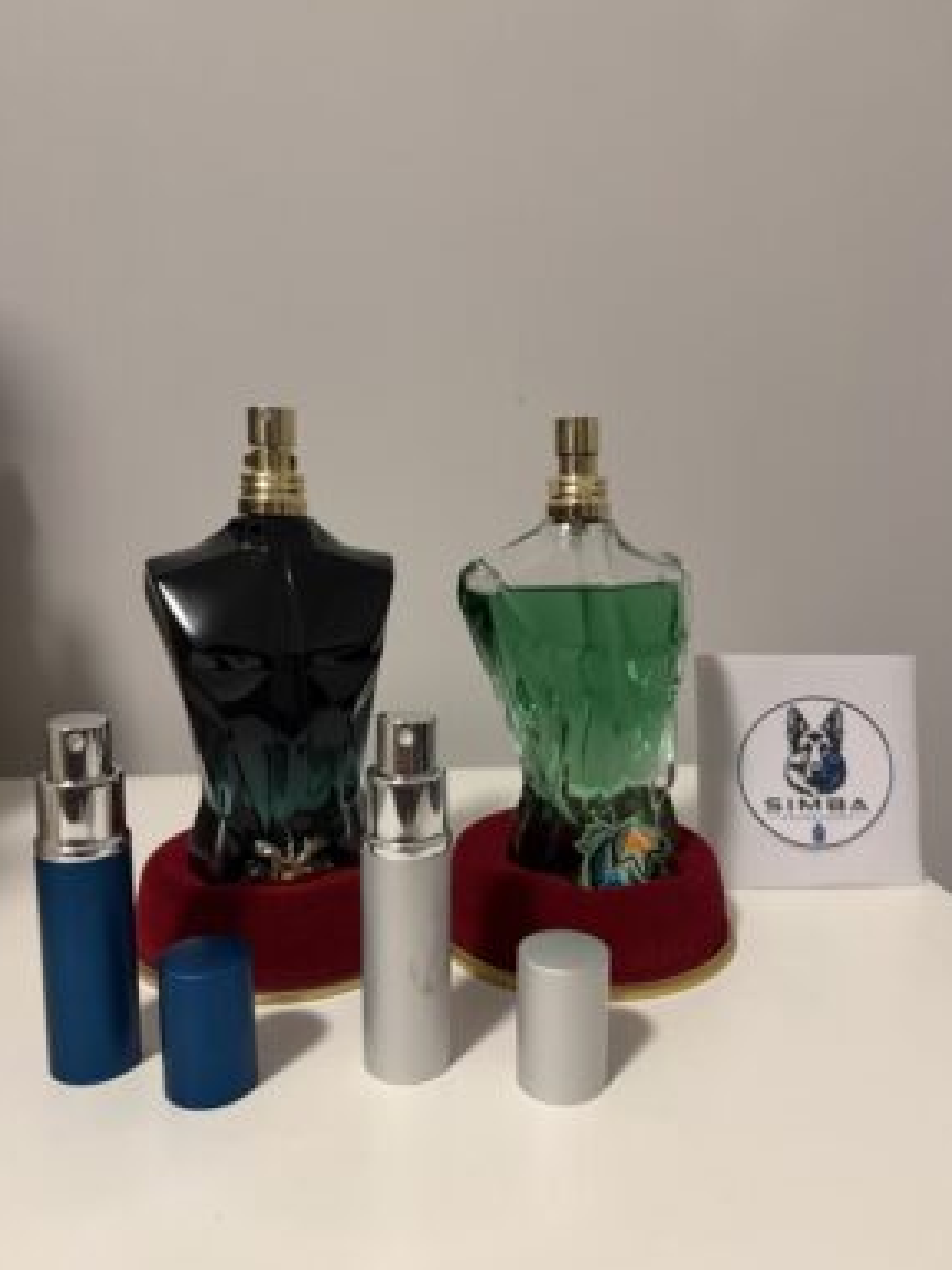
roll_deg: -1.4
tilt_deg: -7.6
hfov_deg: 54.9
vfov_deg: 69.4
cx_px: 486
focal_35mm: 25
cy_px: 622
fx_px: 917
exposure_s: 1/48
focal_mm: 6.76
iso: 800
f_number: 1.78
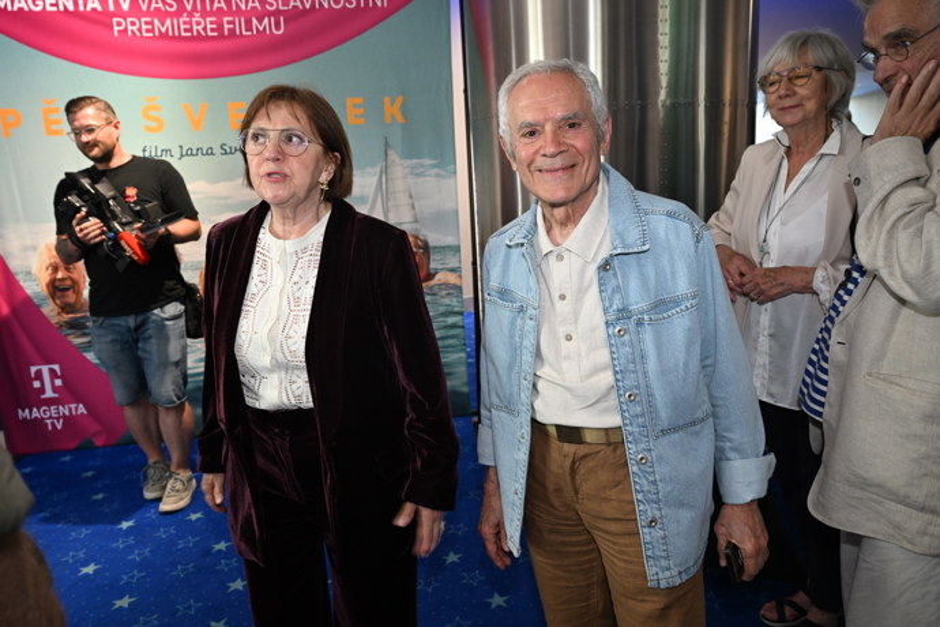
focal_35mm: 27
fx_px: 705
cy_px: 314
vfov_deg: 47.9
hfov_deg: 67.4
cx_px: 470
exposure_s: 1/60
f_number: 4.5
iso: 3200
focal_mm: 27
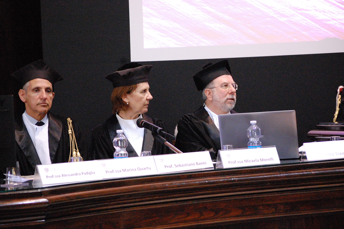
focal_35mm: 123
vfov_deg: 11.1
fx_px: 1174
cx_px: 172
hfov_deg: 16.7
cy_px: 114
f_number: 4.5
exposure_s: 1/40
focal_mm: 82
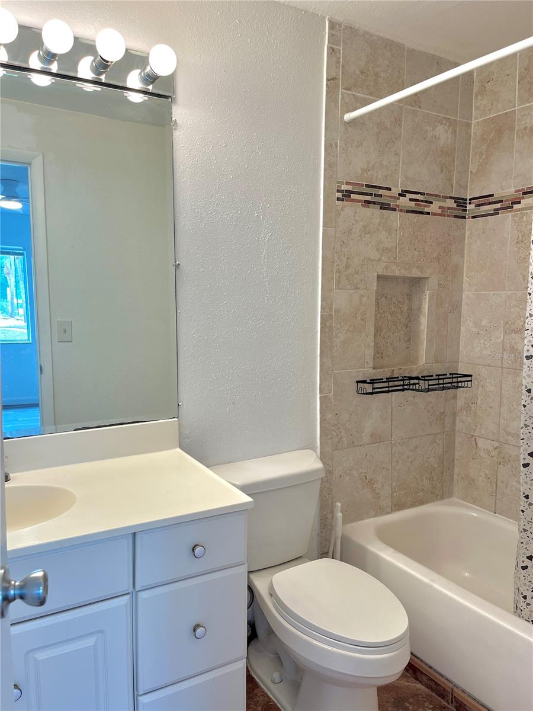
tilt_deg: -4.8
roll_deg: -0.4
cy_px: 356
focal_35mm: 26
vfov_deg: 67.3
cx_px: 266
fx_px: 534
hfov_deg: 53.1
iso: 64
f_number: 1.6
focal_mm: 5.1
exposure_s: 1/120
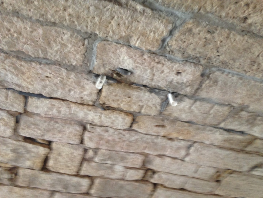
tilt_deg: +54.9
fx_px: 251
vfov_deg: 42.9
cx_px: 132
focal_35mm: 33
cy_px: 99
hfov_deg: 55.4
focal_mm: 4.12
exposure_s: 1/20
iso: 160
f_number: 2.4
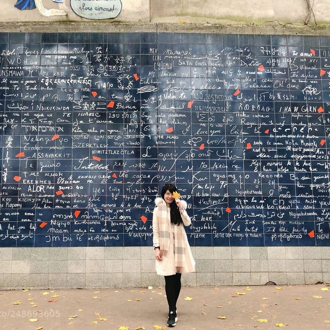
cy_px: 167
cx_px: 138
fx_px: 377
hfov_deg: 47.0
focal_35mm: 35
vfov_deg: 47.2
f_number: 1.8
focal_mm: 3.99
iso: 50
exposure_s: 1/100
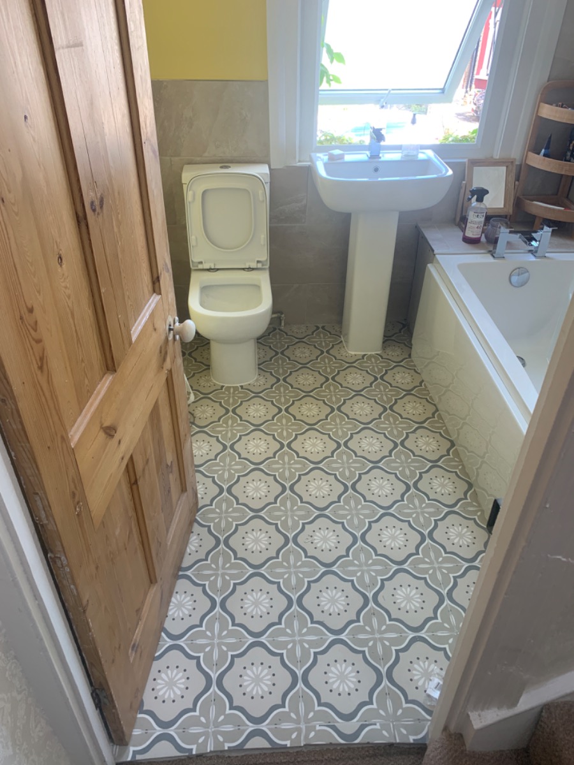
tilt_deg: -37.9
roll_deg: +0.6
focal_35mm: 26
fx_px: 575
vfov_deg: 67.3
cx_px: 287
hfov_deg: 53.1
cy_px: 382
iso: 100
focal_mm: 4.25
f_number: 1.8
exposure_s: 1/106
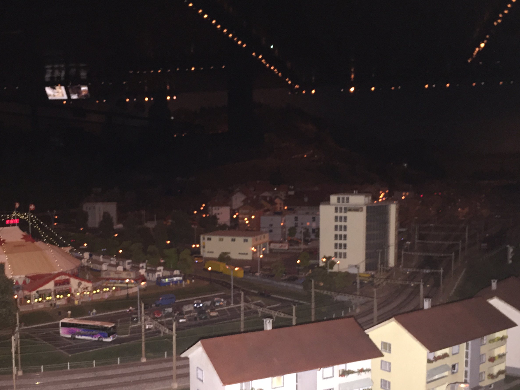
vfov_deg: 35.7
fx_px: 601
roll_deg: -0.7
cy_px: 251
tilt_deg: -7.0
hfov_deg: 46.6
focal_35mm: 40
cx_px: 221
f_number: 2.2
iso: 200
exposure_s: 1/17
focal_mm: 4.15
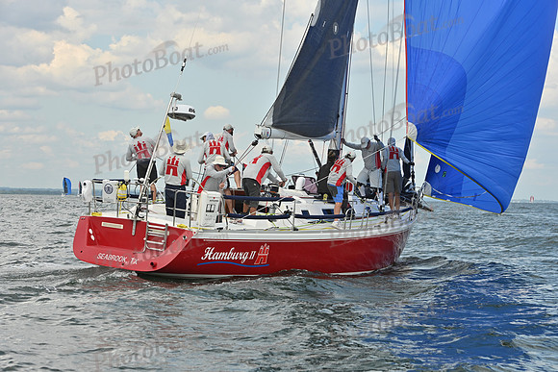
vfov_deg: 14.4
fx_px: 1473
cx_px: 279
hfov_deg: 21.5
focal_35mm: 95
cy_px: 186
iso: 320
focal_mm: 95
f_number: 7.1
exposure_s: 1/1600
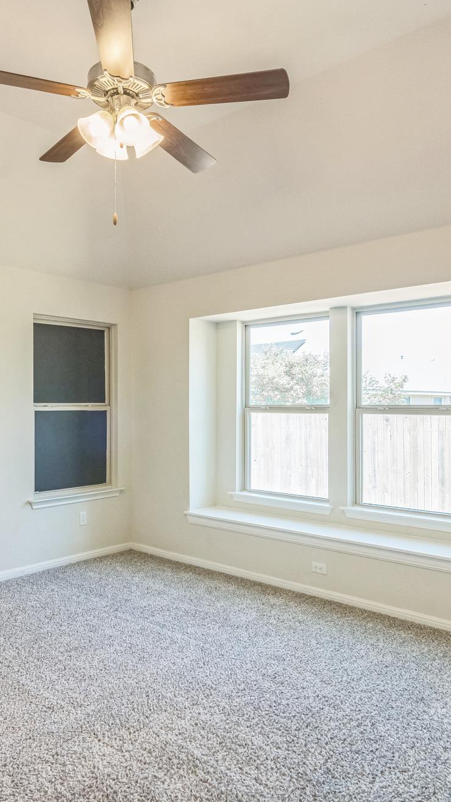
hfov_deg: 44.1
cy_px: 413
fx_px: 552
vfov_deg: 71.9
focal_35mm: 26
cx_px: 176
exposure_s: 1/50
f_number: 11
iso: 1600
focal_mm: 16
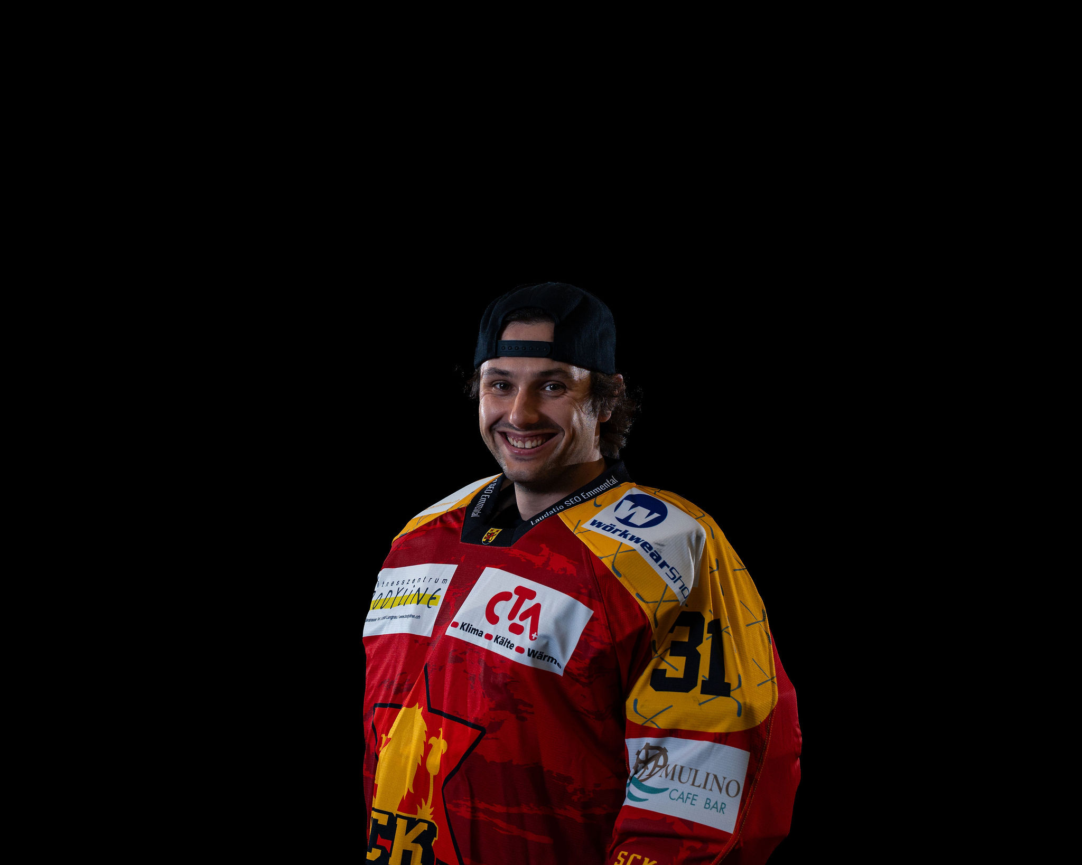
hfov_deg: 24.2
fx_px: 2524
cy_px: 432
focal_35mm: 79
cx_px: 511
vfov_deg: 19.5
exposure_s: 1/160
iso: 200
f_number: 5
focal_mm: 70
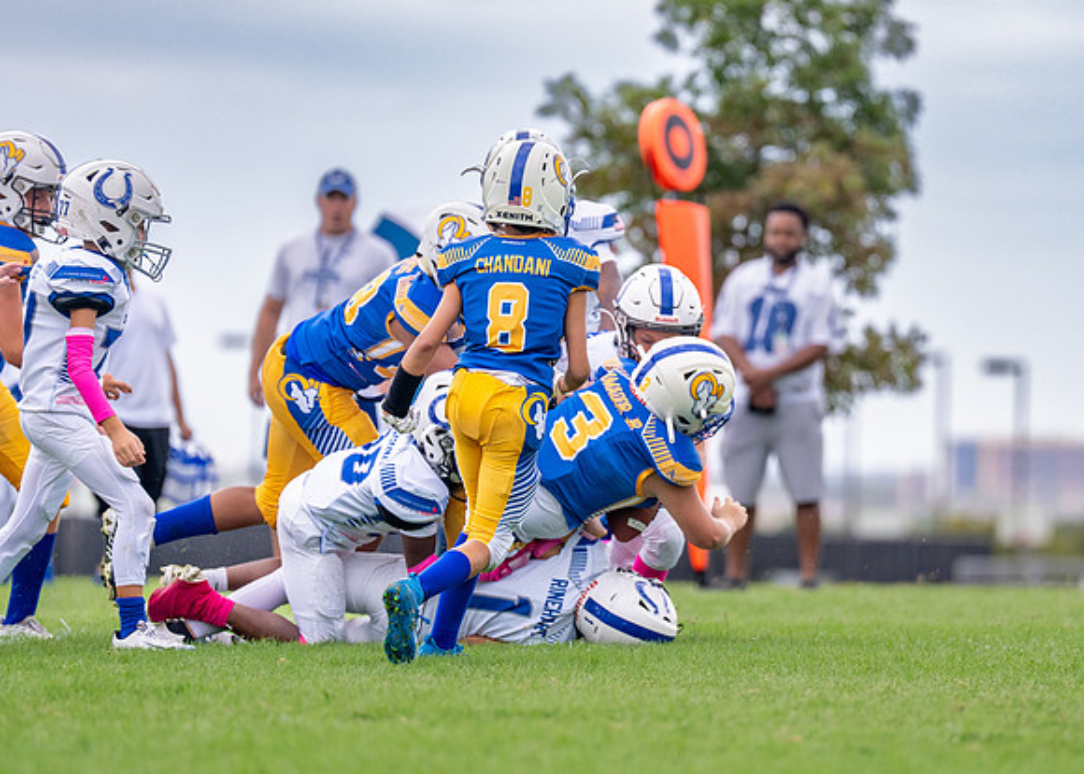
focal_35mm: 384
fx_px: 11807
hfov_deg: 5.3
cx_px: 632
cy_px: 338
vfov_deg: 3.8
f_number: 2.8
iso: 400
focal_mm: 200
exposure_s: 1/1600
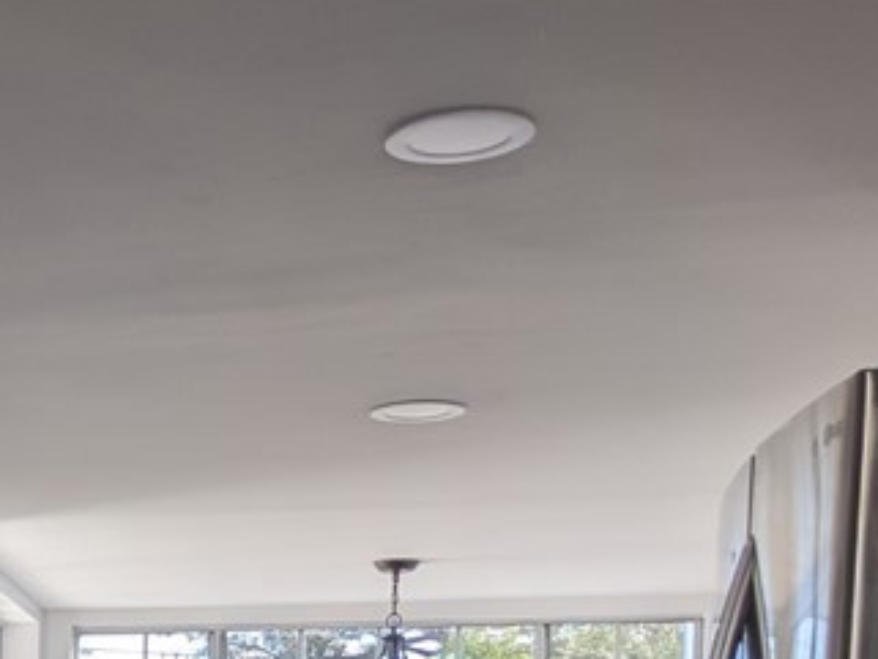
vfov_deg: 15.6
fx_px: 2182
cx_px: -219
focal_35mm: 86
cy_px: 1034
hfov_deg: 21.0
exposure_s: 1/478
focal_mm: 4.38
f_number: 1.73
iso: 49
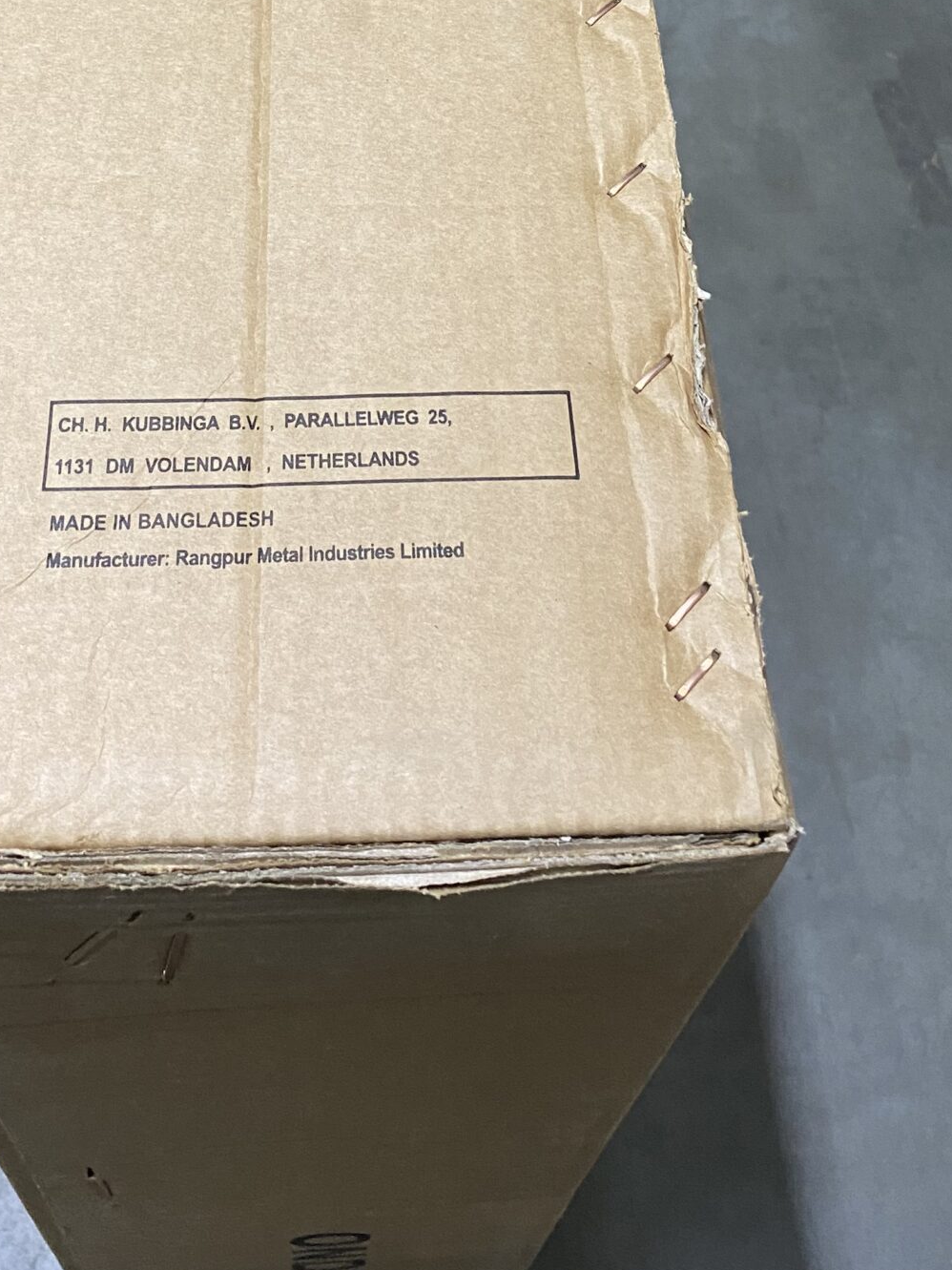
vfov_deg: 35.5
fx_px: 1834
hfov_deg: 29.0
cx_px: 385
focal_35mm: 50
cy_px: 78
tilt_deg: -49.7
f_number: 1.8
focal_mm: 4.25
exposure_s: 1/50
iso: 250
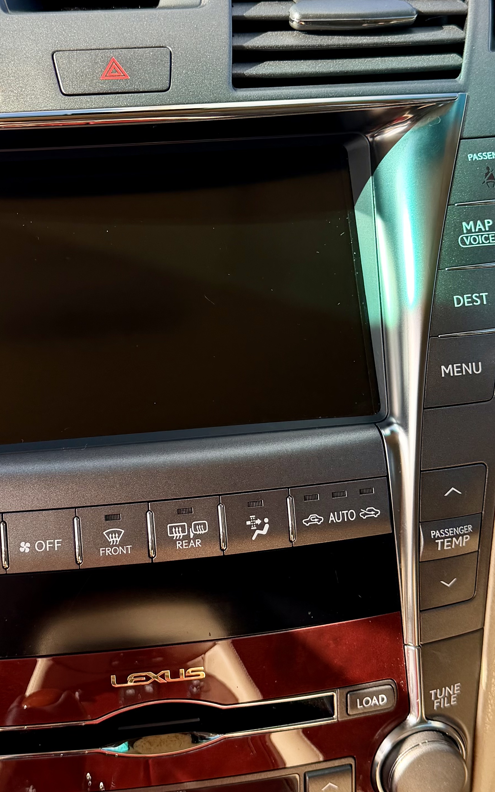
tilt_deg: -19.9
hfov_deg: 25.3
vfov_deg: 39.5
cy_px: 363
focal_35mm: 51
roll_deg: +0.6
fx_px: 1101
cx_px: 184
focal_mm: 6.76
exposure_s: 1/643
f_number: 1.78
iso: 100
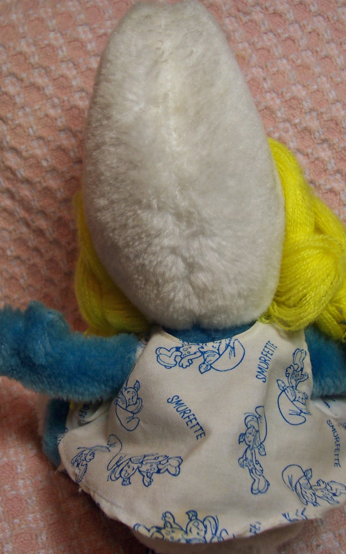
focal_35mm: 40
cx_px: 155
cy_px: 278
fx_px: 604
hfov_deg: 31.9
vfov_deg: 49.3
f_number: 2.8
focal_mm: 5.6
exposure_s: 1/60
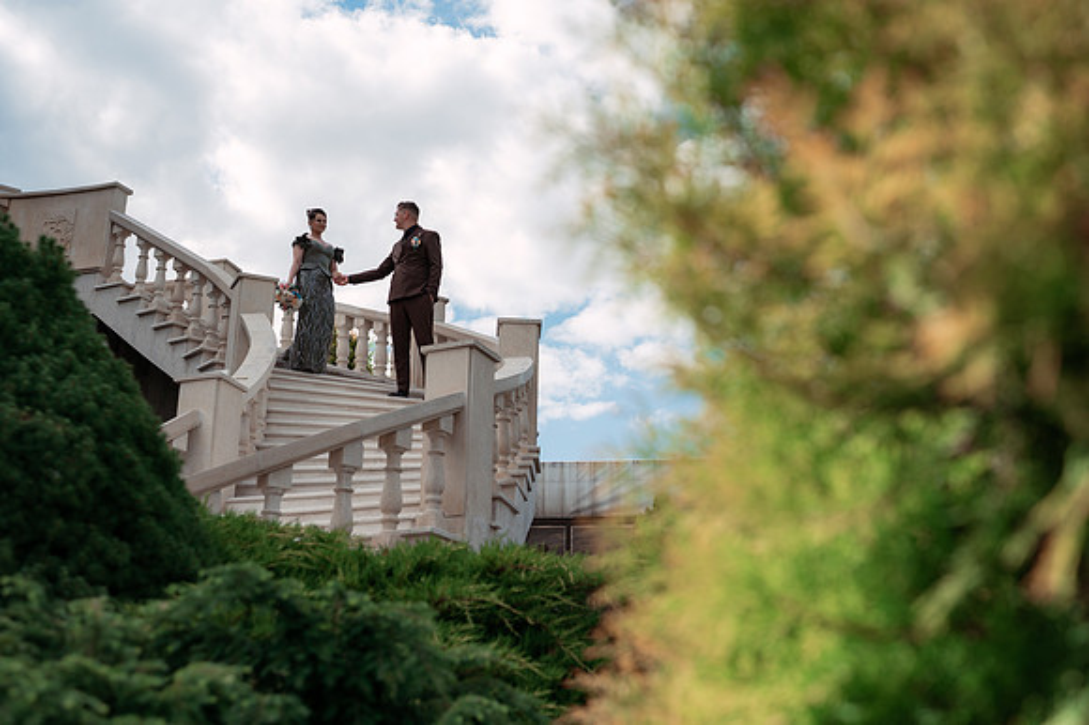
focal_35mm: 43
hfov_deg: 45.5
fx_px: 1300
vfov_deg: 31.2
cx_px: 544
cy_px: 362
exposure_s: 1/1250
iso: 160
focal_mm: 43
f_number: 4
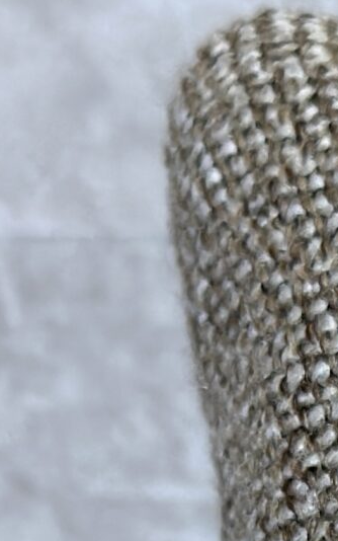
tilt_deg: -12.0
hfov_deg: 5.2
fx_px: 3594
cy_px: 1085
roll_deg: +0.0
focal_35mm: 244
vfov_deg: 8.2
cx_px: 822
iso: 80
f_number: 1.78
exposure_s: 1/314
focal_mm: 6.86
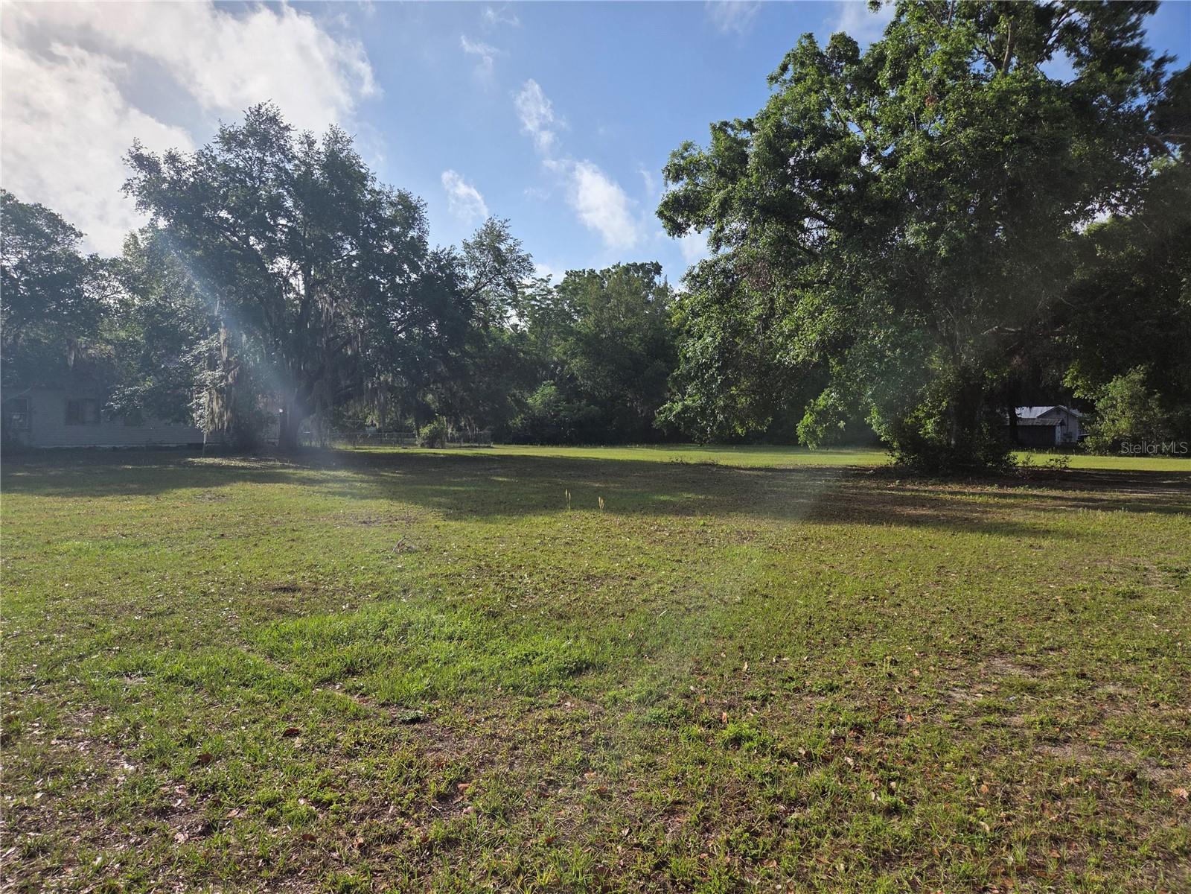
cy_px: 447
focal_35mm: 23
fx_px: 791
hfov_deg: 73.9
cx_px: 596
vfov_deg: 58.9
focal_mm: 5.4
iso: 50
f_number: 1.8
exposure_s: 1/7891
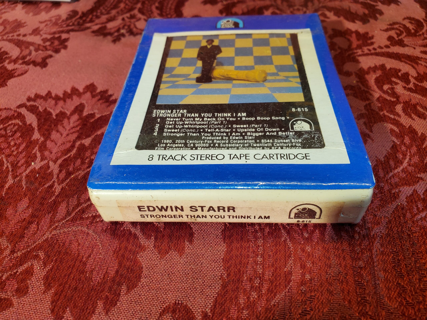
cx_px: 214
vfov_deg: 53.1
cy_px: 160
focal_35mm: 26
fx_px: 321
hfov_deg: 67.3
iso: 160
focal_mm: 4.3
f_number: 2.4
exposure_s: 1/120
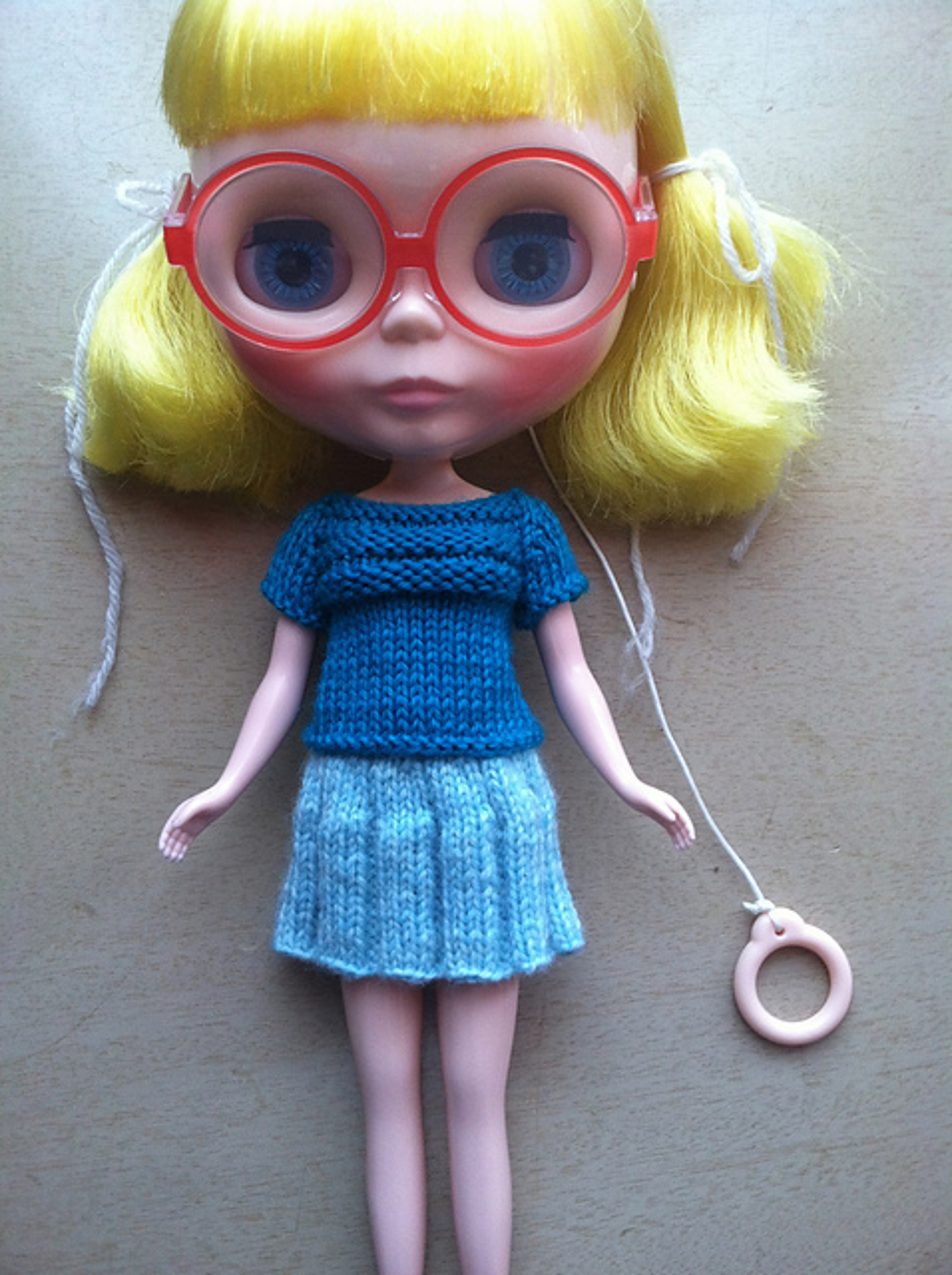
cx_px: 476
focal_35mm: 35
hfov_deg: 40.6
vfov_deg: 52.7
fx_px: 1287
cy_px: 638
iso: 125
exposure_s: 1/17
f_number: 2.8
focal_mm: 3.85
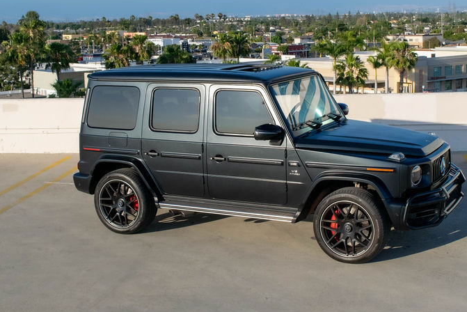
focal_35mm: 59
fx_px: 766
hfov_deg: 33.9
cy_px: 112
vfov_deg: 22.9
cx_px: 255
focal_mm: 24
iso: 400
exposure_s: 1/2000
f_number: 7.1
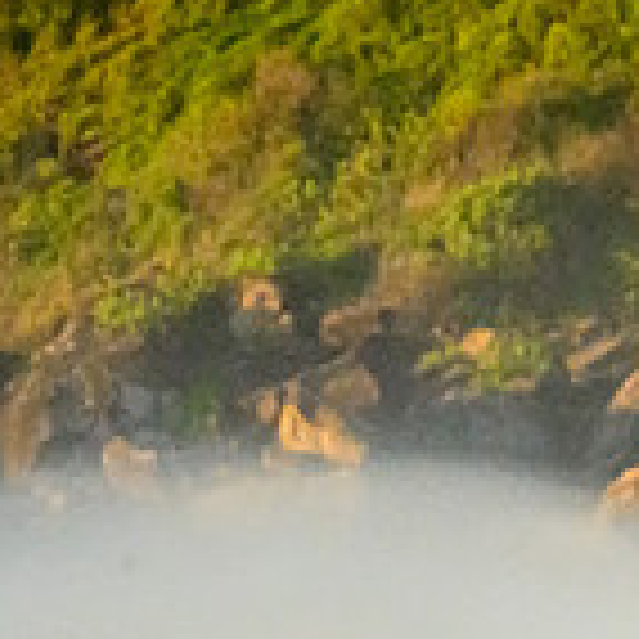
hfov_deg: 0.5
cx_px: 633
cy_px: 986
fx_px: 67332
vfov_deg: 0.5
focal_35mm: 3224
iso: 5000
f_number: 11
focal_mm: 800
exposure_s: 1/2000
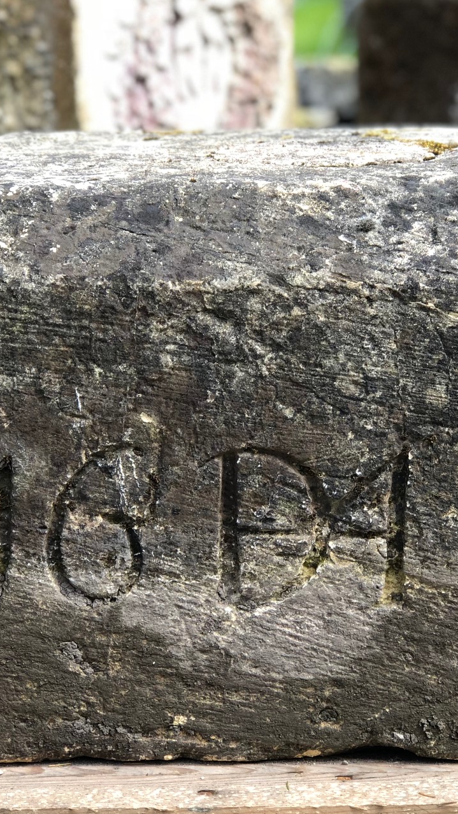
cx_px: 296
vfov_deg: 21.8
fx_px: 2114
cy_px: 389
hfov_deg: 12.4
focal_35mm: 98
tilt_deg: -14.2
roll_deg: -1.0
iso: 25
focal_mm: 6.6
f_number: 2.8
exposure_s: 1/100
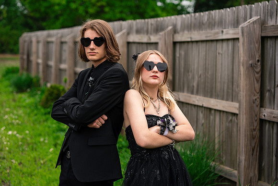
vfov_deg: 16.1
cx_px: 139
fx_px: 657
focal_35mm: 85
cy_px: 93
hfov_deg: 23.9
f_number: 3.5
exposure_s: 1/1000
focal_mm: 85
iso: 400
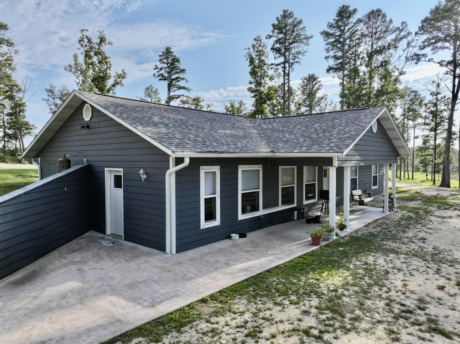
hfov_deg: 71.6
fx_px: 319
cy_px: 172
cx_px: 230
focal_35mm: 24
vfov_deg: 56.8
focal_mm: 12.29
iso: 100
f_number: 7.1
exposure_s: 1/160
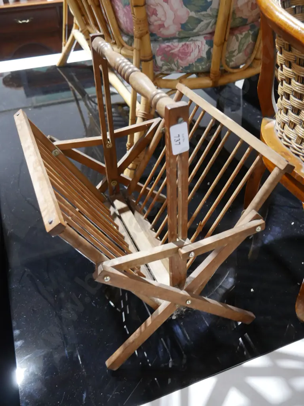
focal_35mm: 32
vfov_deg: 56.8
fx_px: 375
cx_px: 152
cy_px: 203
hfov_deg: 44.2
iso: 1250
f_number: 3.6
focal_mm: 16
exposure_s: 1/60
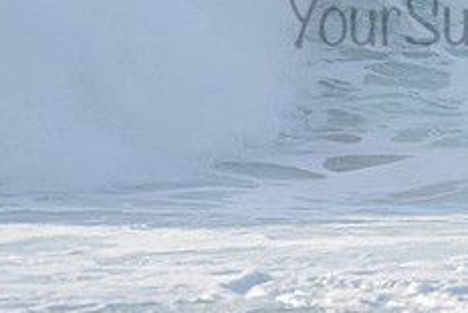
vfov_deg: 0.9
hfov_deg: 1.3
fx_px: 19941
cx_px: 522
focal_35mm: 1533
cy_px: -8
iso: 360
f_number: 5.6
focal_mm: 500
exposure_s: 1/2000
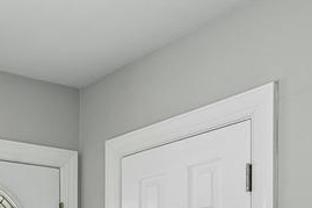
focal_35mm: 61
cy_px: 314
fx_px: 528
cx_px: -24
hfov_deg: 29.8
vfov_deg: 19.3
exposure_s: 1/160
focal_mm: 16
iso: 800
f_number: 8
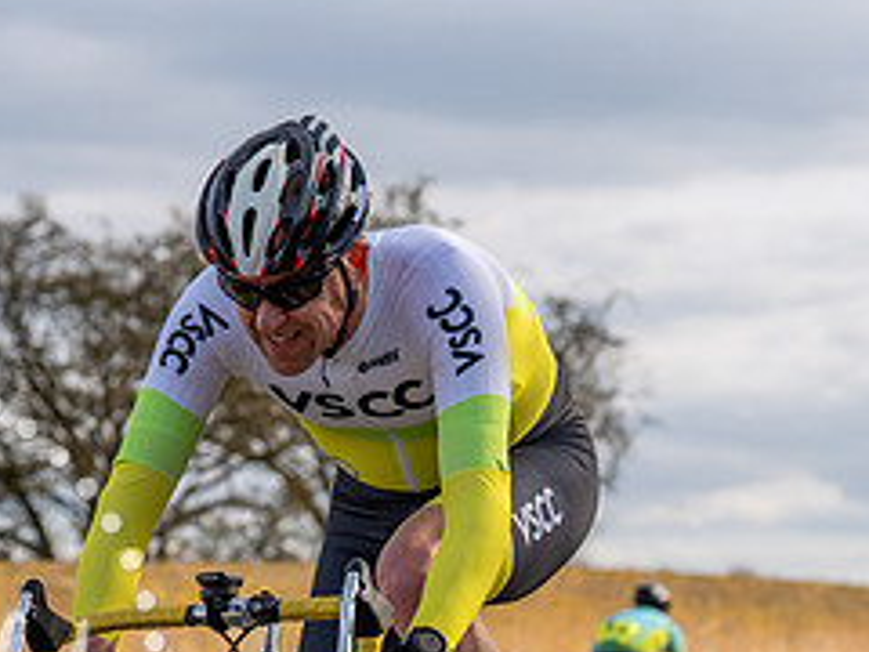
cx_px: 391
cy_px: 505
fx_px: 4092
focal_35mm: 163
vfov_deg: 9.1
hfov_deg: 12.1
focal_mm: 70
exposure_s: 1/800
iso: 100
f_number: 4
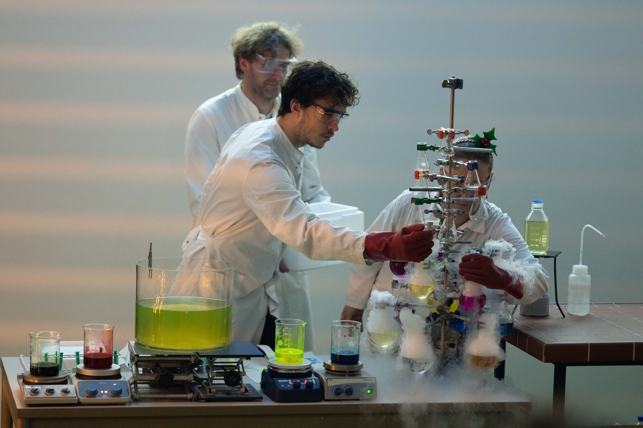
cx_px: 322
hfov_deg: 23.9
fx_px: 1517
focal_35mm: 85
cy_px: 214
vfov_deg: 16.0
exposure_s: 1/160
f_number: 1.8
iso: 2000
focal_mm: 85
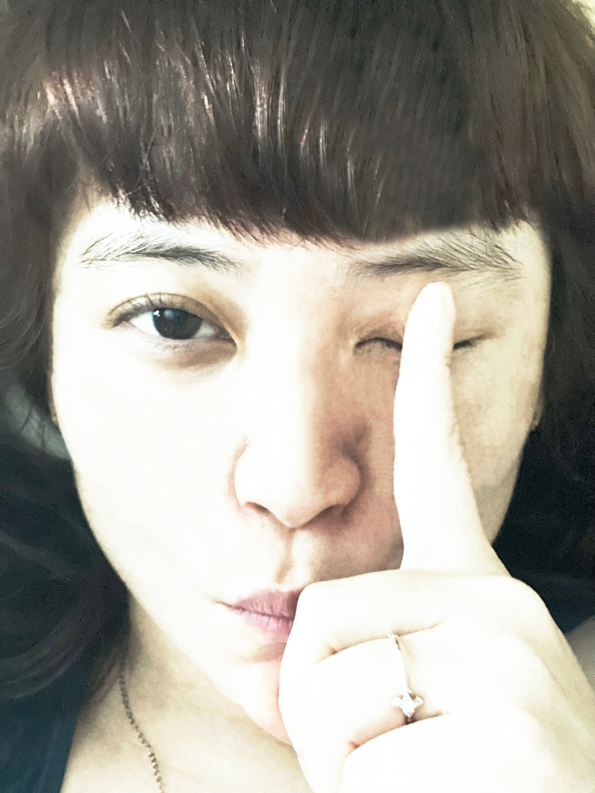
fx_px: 1467
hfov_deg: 22.9
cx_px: 298
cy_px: 396
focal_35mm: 64
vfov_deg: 30.3
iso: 2000
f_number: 2.2
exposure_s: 1/15
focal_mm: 7.5
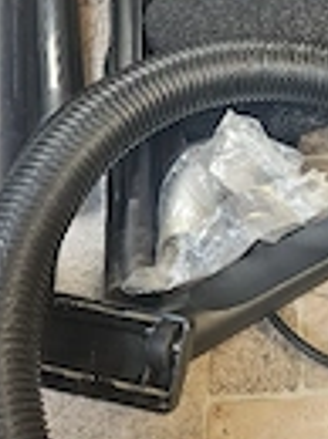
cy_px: 3
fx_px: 900
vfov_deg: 26.1
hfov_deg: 19.8
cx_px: 355
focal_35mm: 71
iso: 125
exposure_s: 1/101
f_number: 1.8
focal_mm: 5.4
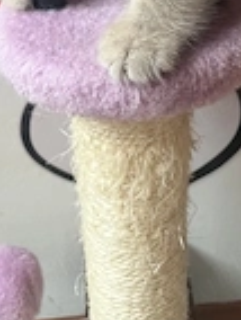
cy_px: -65
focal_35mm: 73
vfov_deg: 24.2
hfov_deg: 20.2
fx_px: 676
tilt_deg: -19.2
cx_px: 119
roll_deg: +1.7
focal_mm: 5.1
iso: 160
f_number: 1.6
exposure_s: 1/60
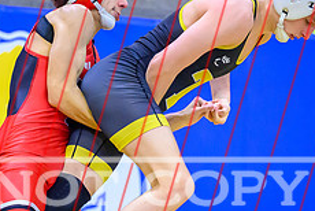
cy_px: 150
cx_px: 118
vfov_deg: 4.5
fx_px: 2655
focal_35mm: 303
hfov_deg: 6.8
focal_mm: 97
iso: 8000
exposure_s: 1/640
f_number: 2.8
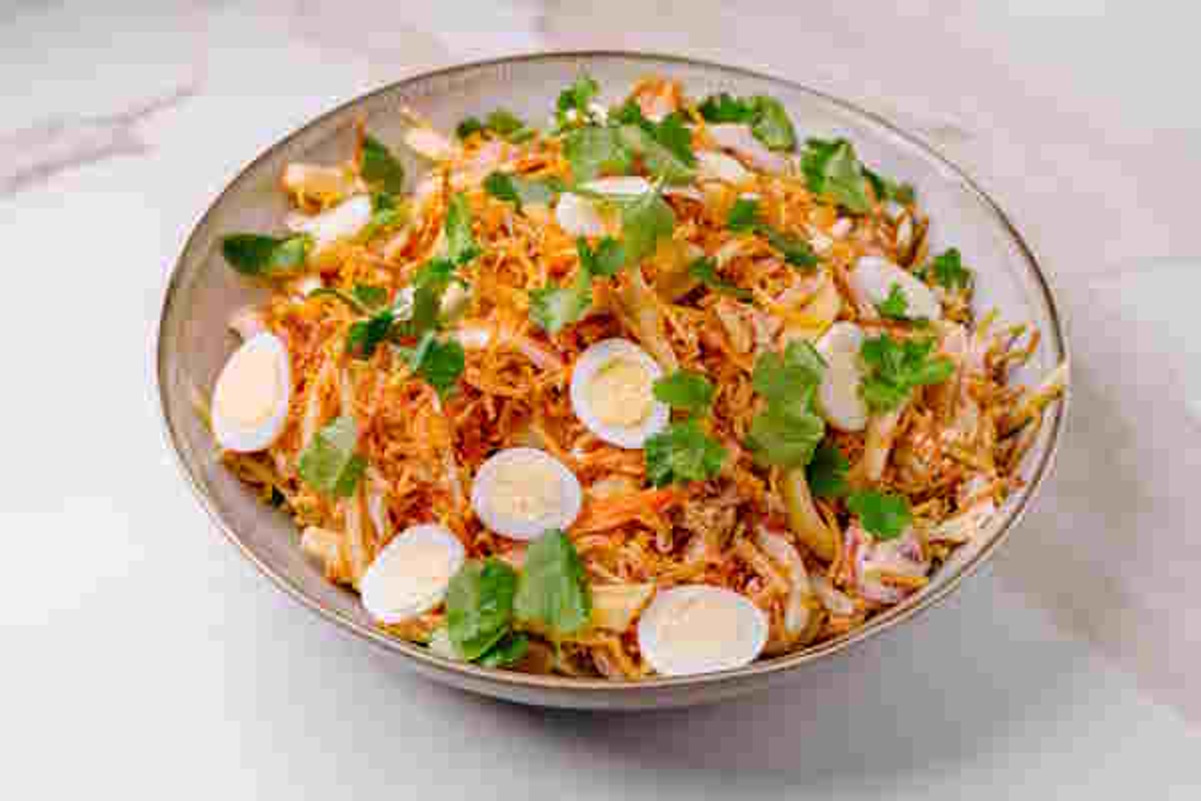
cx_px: 600
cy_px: 400
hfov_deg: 39.6
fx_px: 1668
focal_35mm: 50
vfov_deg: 27.0
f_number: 8
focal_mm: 50
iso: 200
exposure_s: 1/160
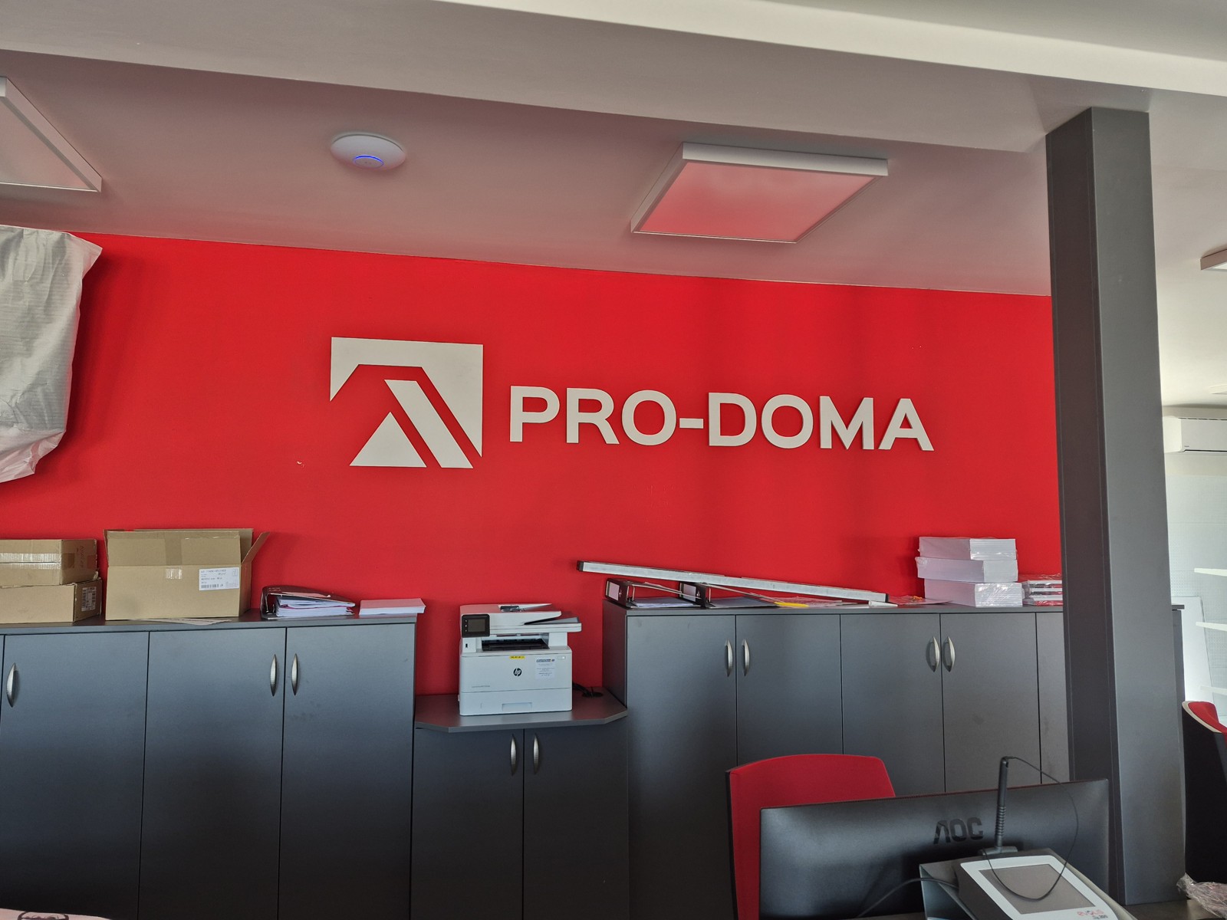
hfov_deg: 73.9
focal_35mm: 23
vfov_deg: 58.9
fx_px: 815
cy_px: 460
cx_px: 614
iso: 125
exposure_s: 1/100
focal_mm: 5.4
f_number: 1.8
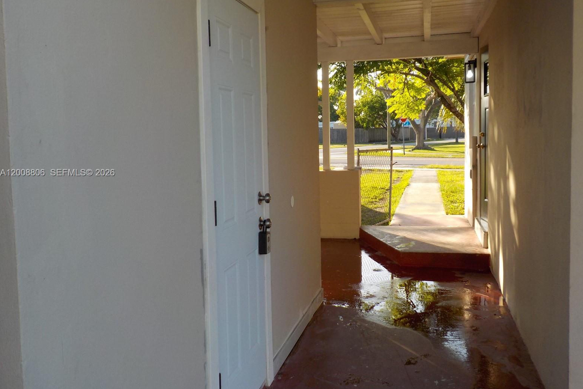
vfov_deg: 41.1
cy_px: 173
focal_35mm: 32
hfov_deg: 58.7
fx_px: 518
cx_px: 297
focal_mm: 4.1
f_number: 3.3
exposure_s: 1/320
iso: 125
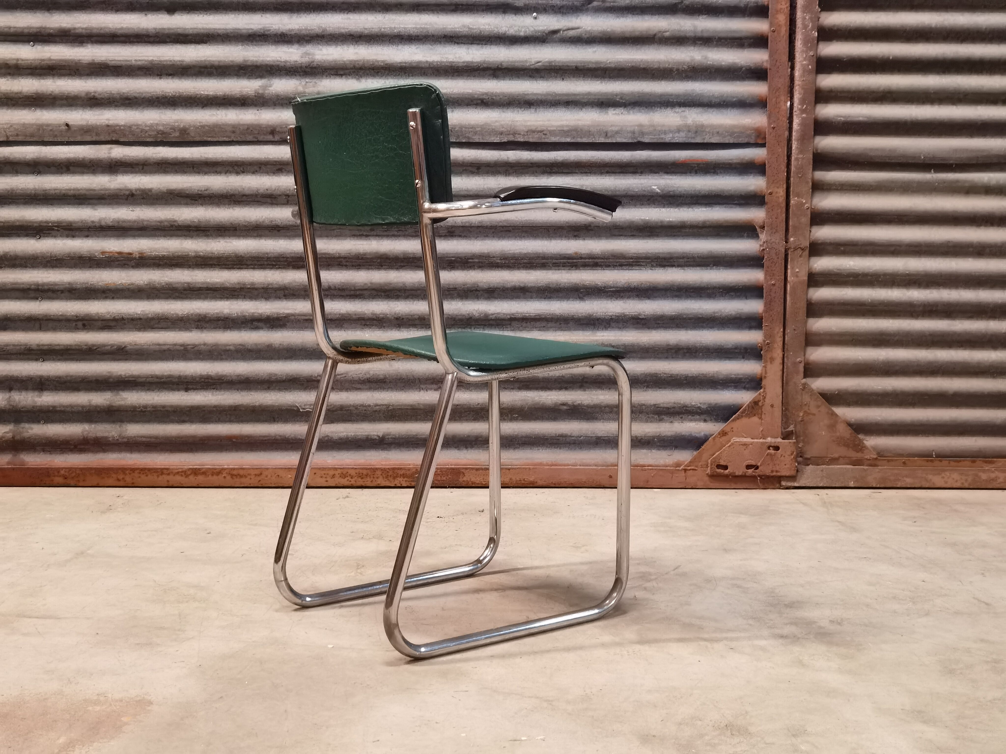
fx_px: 1279
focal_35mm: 44
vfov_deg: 32.9
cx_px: 503
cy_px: 377
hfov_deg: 42.9
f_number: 1.9
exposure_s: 1/20
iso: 800
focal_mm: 6.71
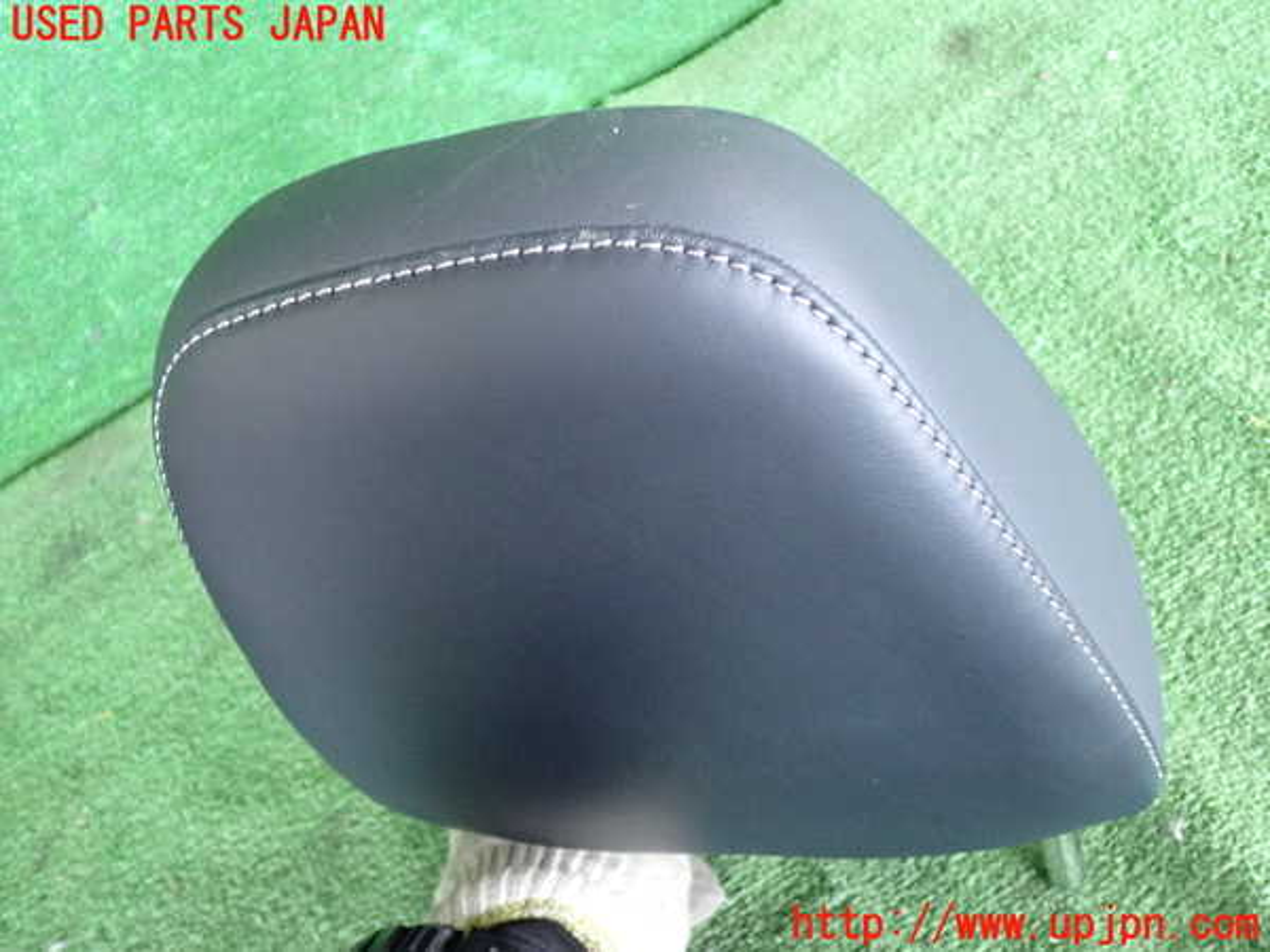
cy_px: 476
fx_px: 1394
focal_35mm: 38
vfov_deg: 37.7
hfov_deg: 49.0
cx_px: 635
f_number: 2.7
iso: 1250
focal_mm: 6.83
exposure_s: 1/125
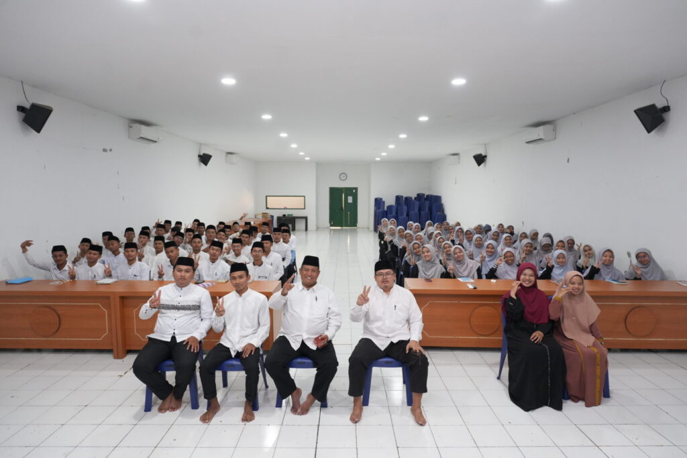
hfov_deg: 76.1
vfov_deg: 55.1
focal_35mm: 23
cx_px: 344
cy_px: 229
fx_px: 439
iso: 2500
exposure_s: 1/125
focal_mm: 23
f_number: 4
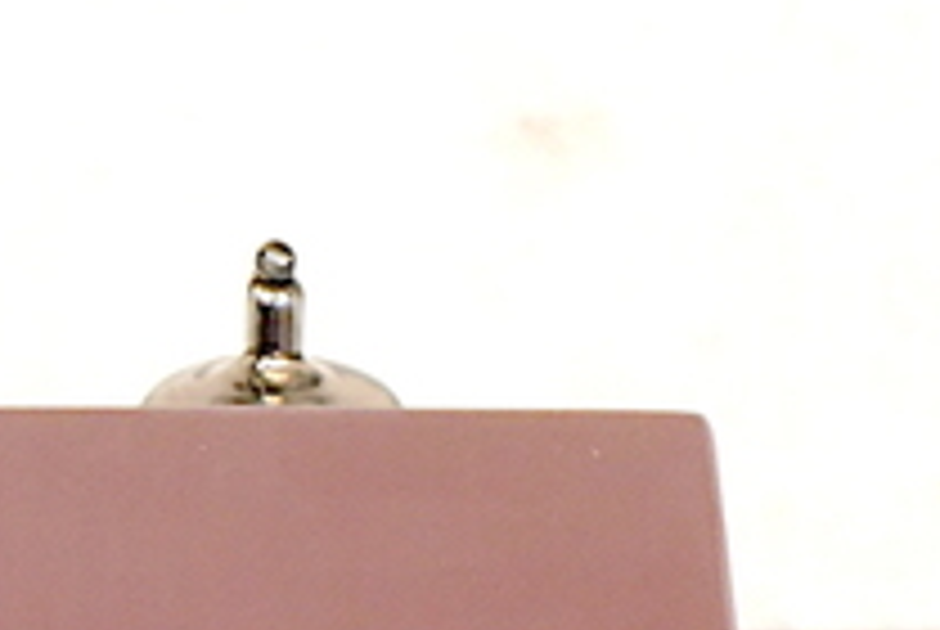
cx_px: -679
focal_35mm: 682
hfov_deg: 3.0
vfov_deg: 2.0
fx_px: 17833
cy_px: 1346
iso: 100
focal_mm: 25.6
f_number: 5.4
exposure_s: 1/4
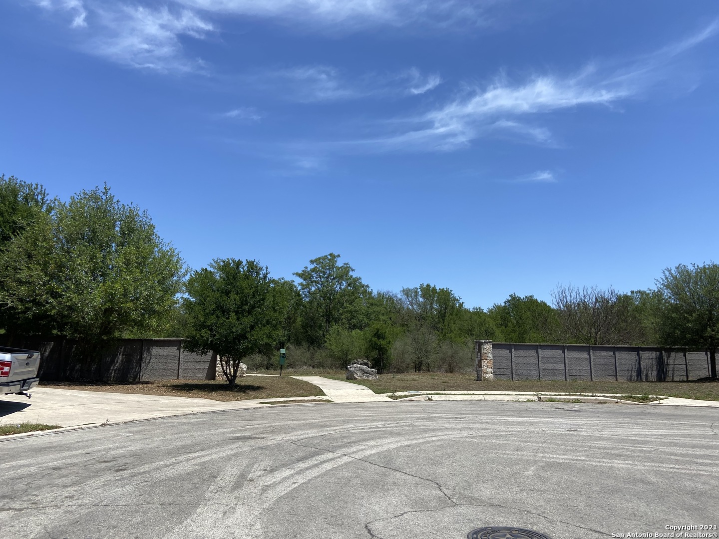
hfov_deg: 67.3
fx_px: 540
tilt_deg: +10.2
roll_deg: -0.7
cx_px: 360
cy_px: 270
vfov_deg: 53.1
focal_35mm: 26
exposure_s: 1/3300
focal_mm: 4.25
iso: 32
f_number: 1.8
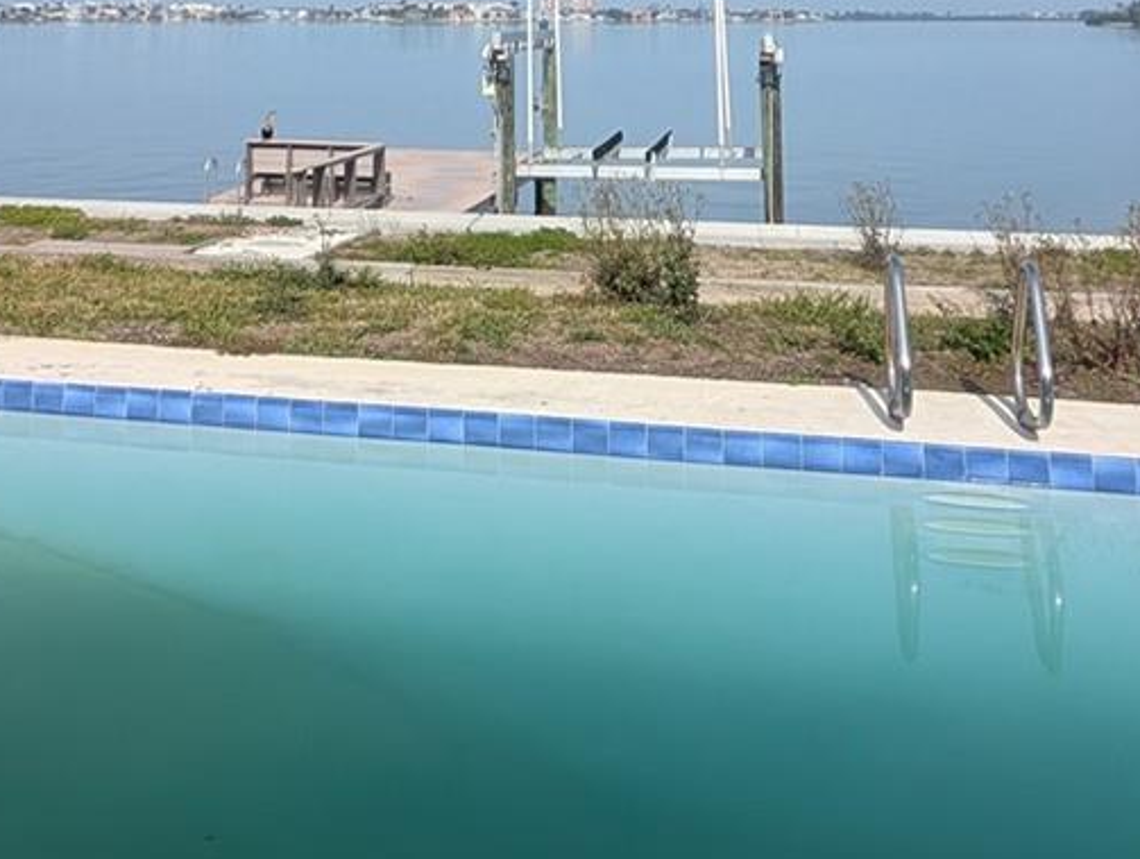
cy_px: -163
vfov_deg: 31.8
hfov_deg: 48.7
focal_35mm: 38
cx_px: 469
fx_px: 1254
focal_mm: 2.02
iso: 65
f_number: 1.7
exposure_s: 1/3906
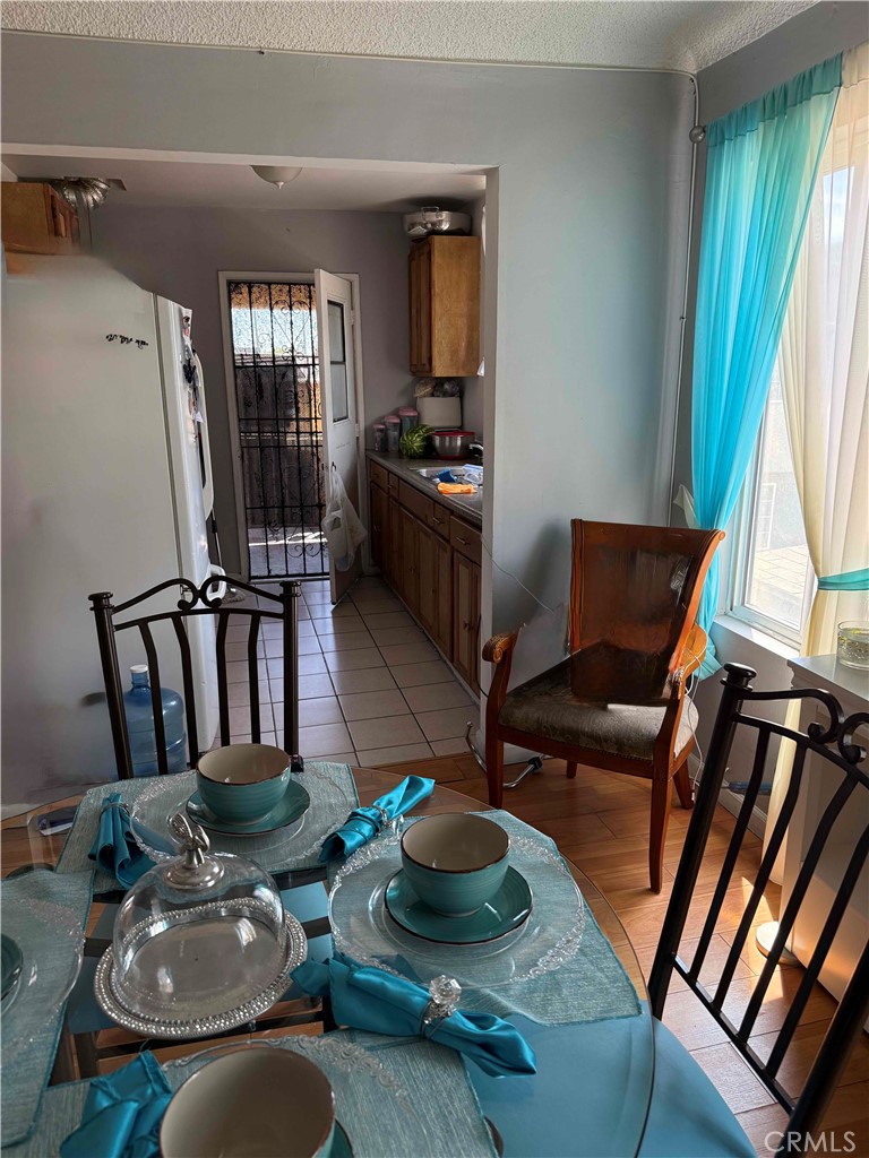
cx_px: 434
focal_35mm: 24
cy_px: 579
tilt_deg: -14.9
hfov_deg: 56.8
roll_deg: -0.5
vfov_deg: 71.6
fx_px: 803
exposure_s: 1/145
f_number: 1.78
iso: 200
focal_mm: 6.76
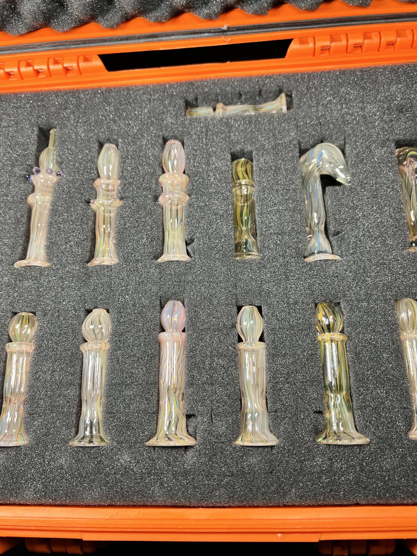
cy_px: 278
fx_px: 418
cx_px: 208
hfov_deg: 53.1
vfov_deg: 67.3
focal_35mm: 26
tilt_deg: -69.6
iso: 100
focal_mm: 5.7
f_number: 1.5
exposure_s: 1/120
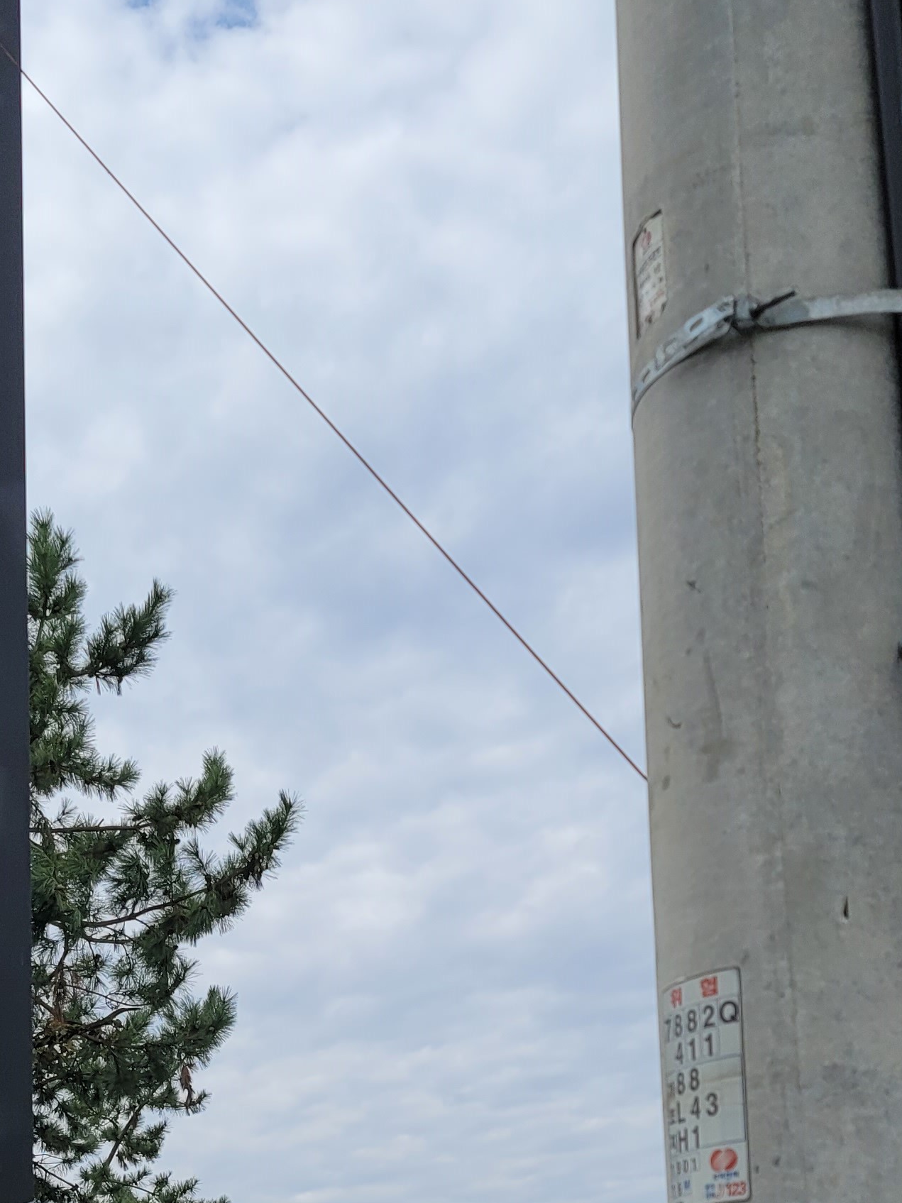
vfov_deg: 31.1
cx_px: 145
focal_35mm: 59
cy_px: 1094
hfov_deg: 24.3
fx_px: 2050
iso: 20
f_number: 1.8
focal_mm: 7
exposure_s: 1/1211
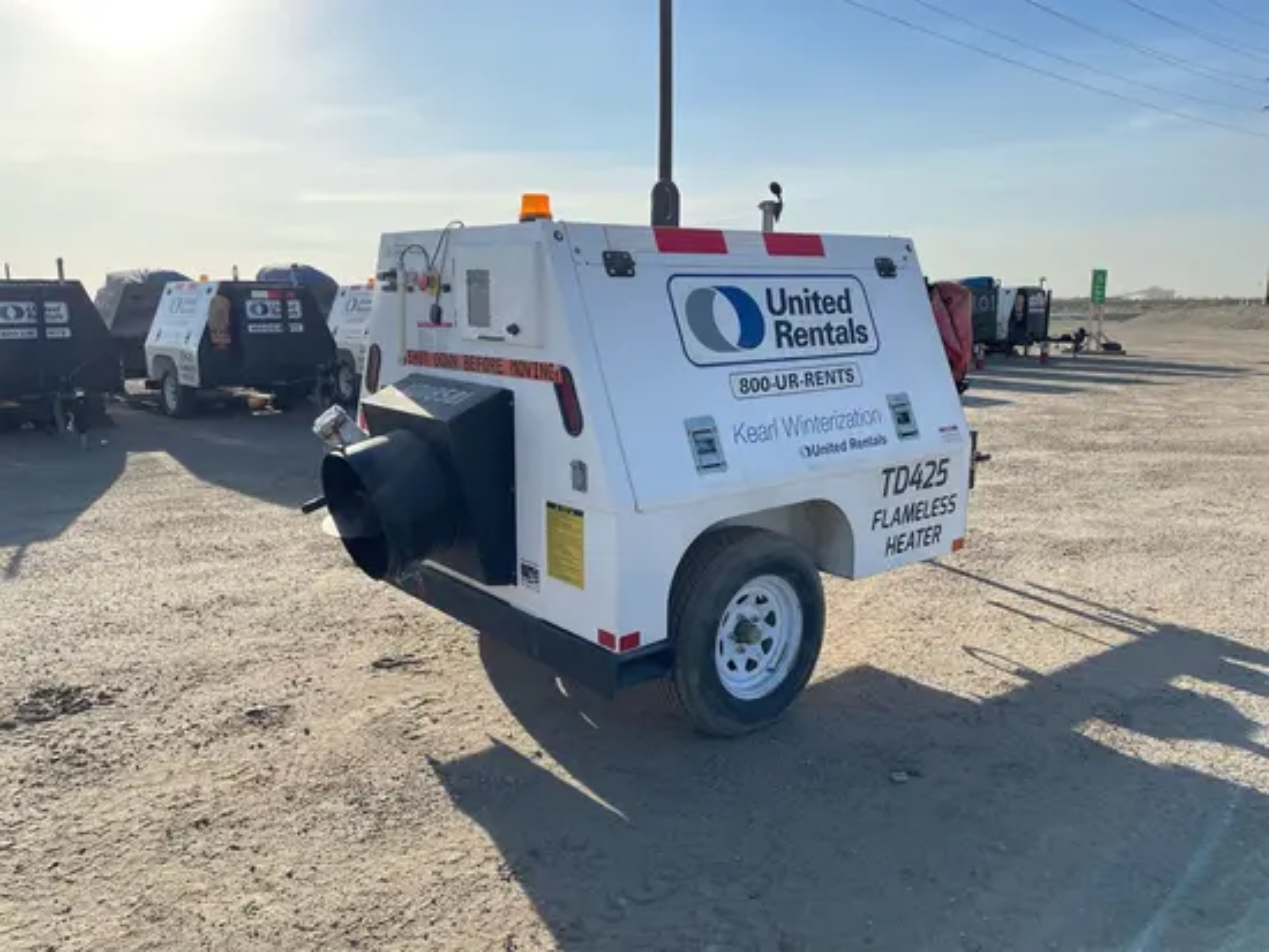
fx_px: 954
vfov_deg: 53.1
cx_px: 634
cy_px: 476
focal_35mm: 26
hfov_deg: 67.3
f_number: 1.6
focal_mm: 4.2
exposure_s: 1/2681
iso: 50
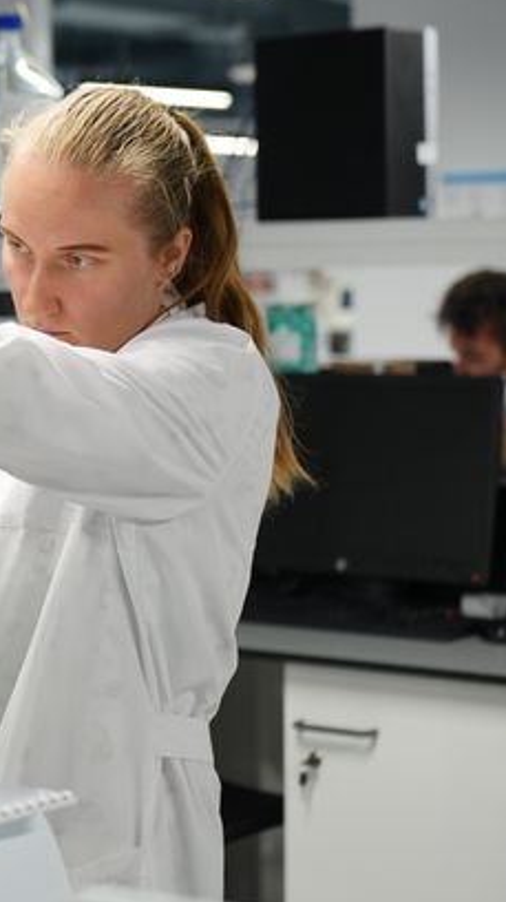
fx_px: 2318
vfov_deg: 22.0
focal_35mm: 97
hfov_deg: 12.2
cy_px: 431
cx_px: -101
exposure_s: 1/500
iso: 1250
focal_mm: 54
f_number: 2.8
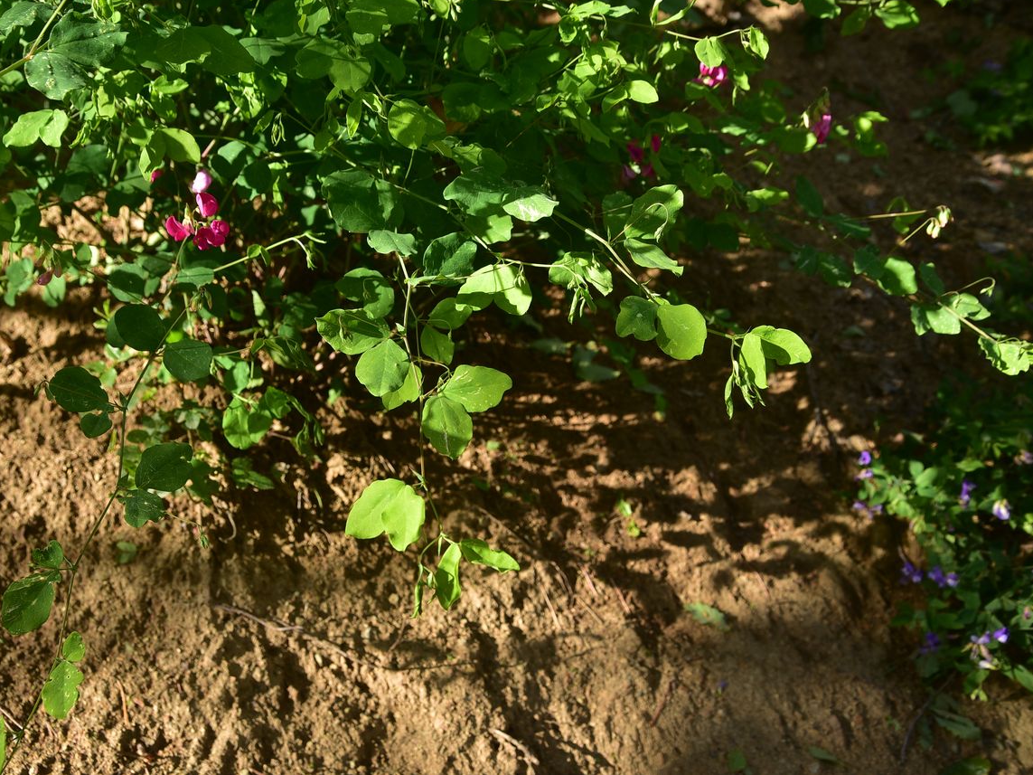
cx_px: 455
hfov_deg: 52.5
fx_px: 1044
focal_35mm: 35
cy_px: 384
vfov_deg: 40.7
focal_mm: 32
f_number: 9
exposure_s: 1/125
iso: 160
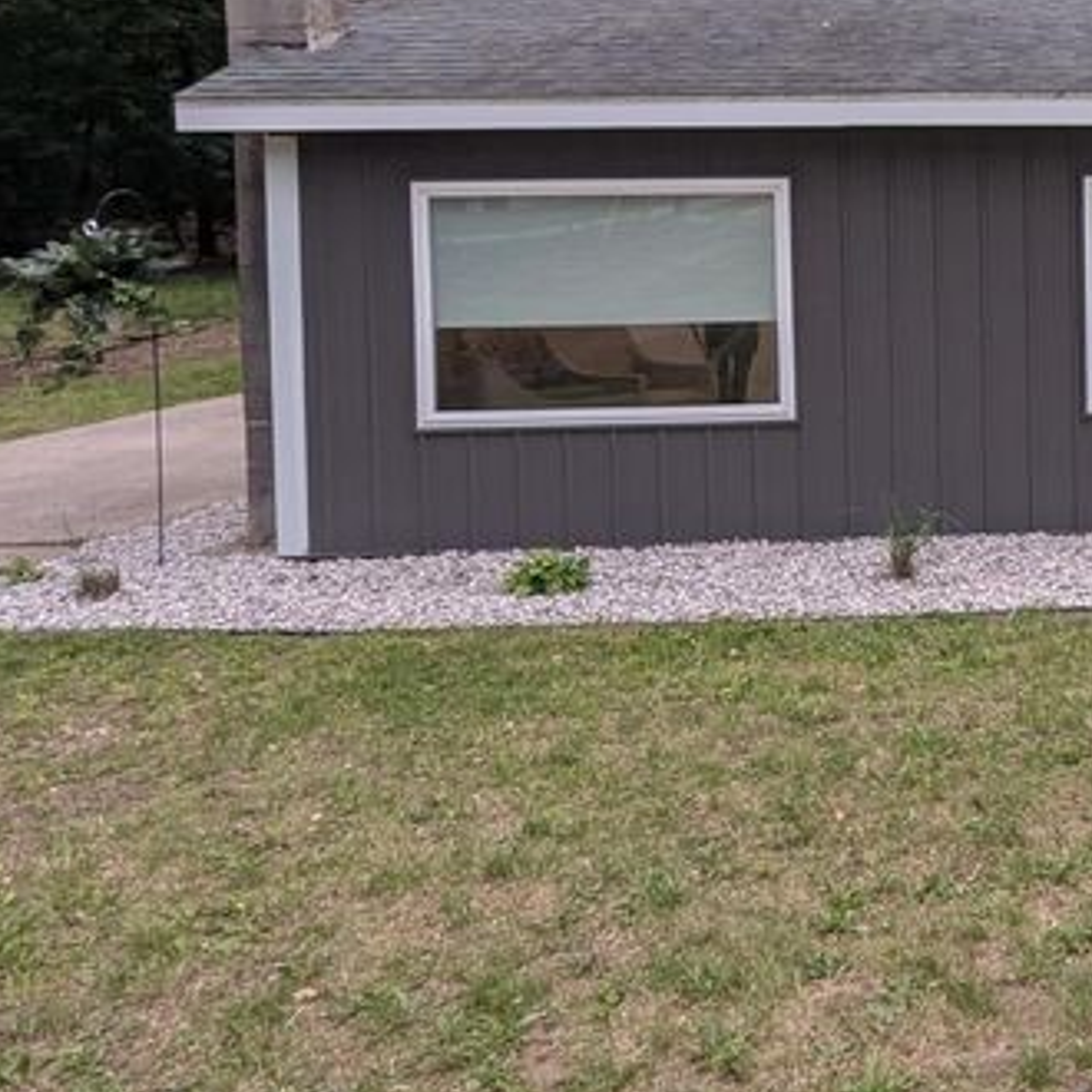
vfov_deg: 37.2
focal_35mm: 44
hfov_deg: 31.5
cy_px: 243
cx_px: 1340
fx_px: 1570
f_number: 2.2
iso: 138
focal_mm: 2.35
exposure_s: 1/100
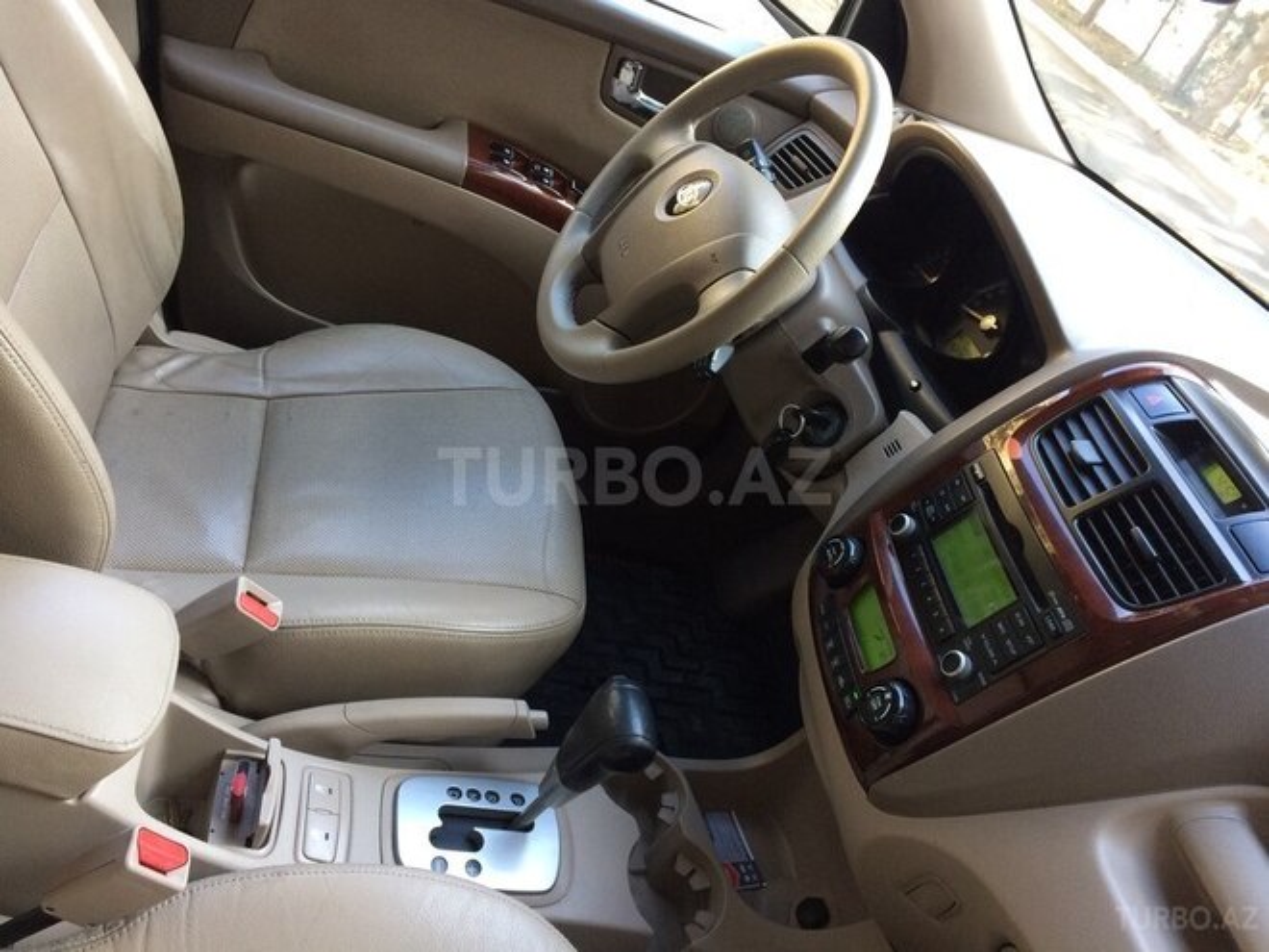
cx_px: 634
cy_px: 476
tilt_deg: -35.1
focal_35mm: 29
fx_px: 1063
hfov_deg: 61.7
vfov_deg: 48.2
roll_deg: -28.2
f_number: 2.2
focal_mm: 4.15
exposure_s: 1/33
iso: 64
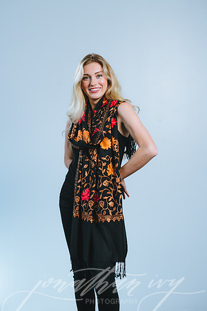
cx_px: 104
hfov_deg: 16.1
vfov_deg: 23.9
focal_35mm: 85
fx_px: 733
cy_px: 156
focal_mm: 85
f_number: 4
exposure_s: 1/160
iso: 100
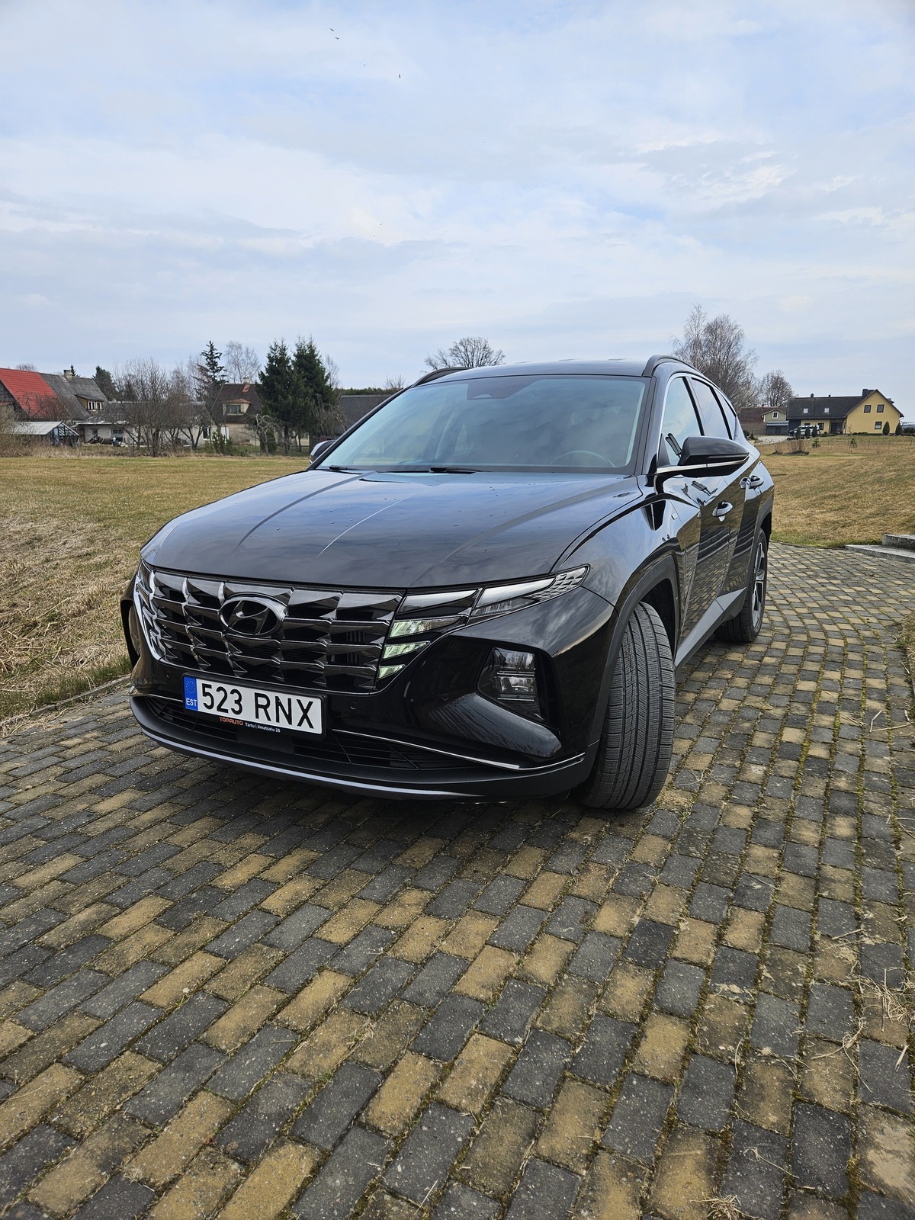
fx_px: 811
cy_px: 610
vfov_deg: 73.9
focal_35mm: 23
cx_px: 458
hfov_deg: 58.9
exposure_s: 1/816
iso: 25
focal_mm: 5.4
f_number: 1.8
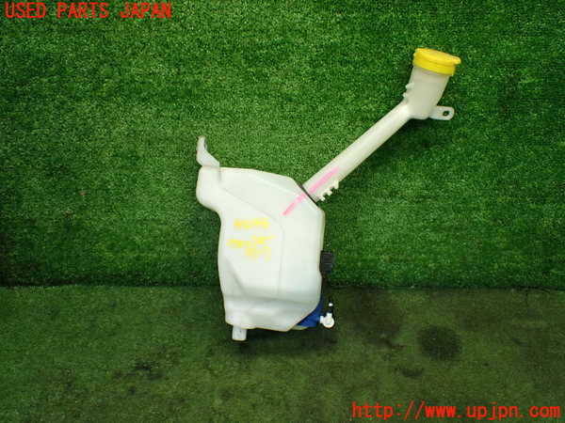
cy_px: 212
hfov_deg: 60.0
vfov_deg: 46.8
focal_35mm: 30
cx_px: 282
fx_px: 490
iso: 400
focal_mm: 5.4
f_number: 2.3
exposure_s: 1/125
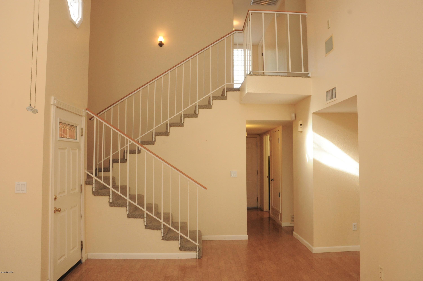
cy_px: 140
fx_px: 317
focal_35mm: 27
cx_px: 212
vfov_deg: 47.8
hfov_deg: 67.4
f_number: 11
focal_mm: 18
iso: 1250
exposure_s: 1/60
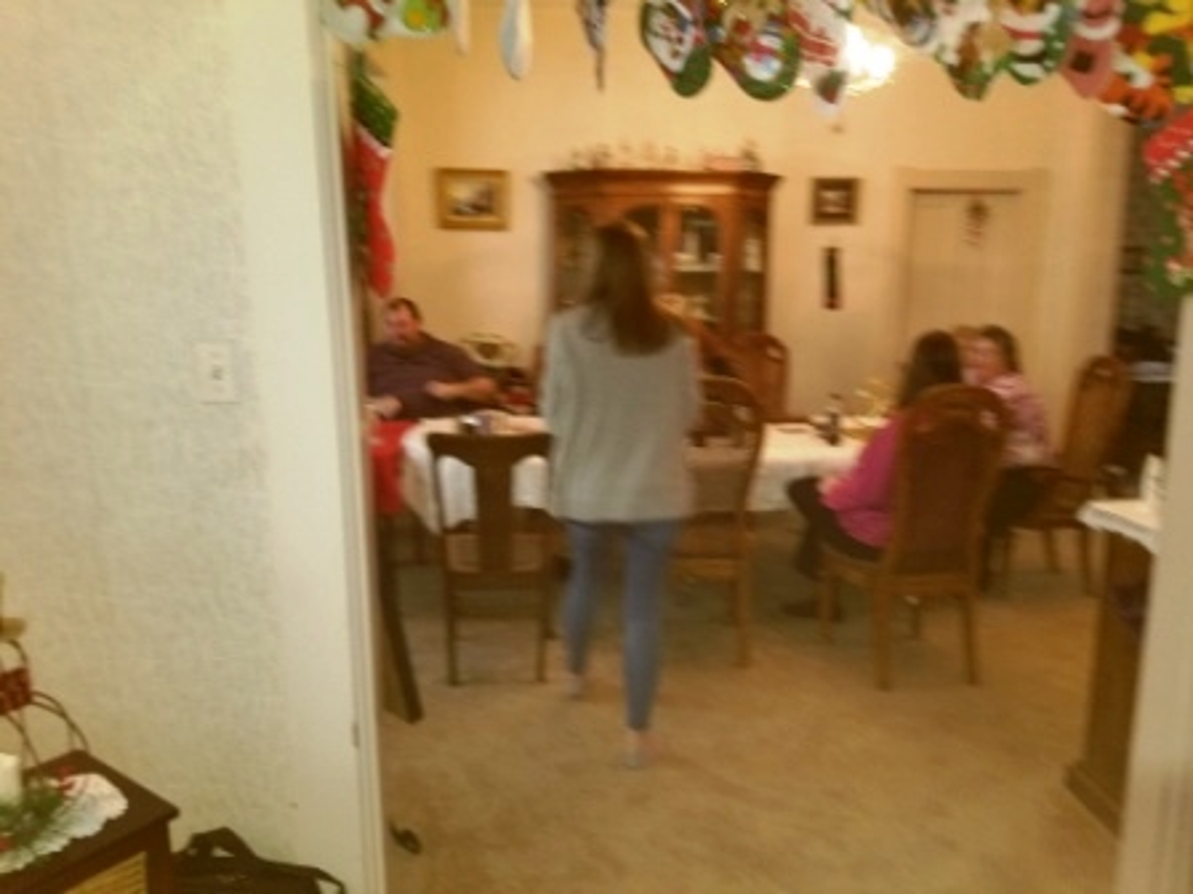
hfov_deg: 67.3
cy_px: 447
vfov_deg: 53.1
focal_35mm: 26
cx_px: 596
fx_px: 896
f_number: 1.7
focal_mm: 4.3
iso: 125
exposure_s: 1/16
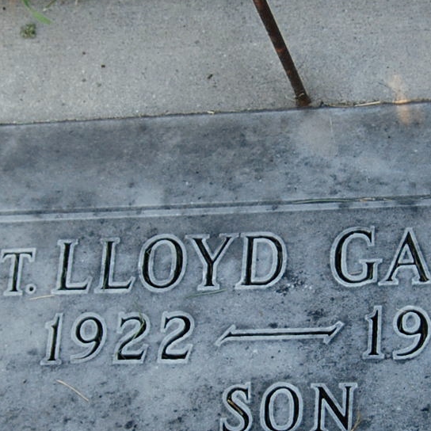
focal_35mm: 109
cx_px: 284
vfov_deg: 16.0
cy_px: 277
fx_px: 1535
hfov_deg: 15.9
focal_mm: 24
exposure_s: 1/125
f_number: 5.6
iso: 200
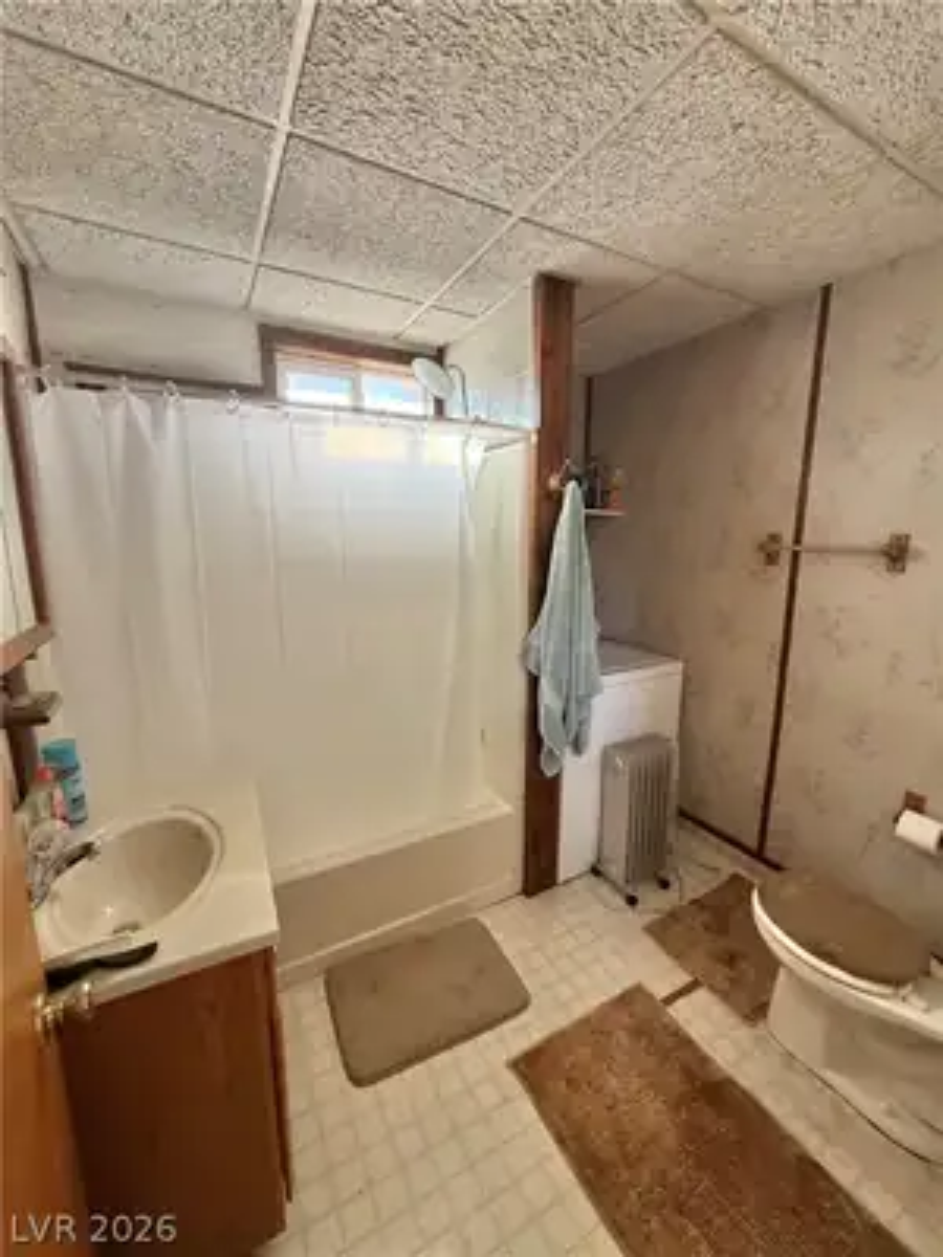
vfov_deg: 102.1
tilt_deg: -10.8
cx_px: 472
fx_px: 509
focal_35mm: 14
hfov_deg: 85.7
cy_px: 628
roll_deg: +0.3
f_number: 2.2
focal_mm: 2.22
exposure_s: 1/99
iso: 100
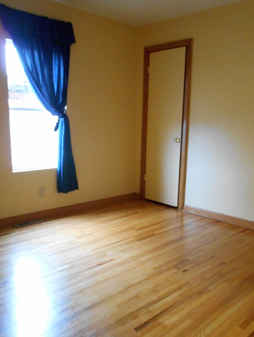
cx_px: 136
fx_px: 283
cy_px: 178
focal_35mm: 29
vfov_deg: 61.6
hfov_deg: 48.2
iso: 640
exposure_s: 1/8
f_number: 3.2
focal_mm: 4.6
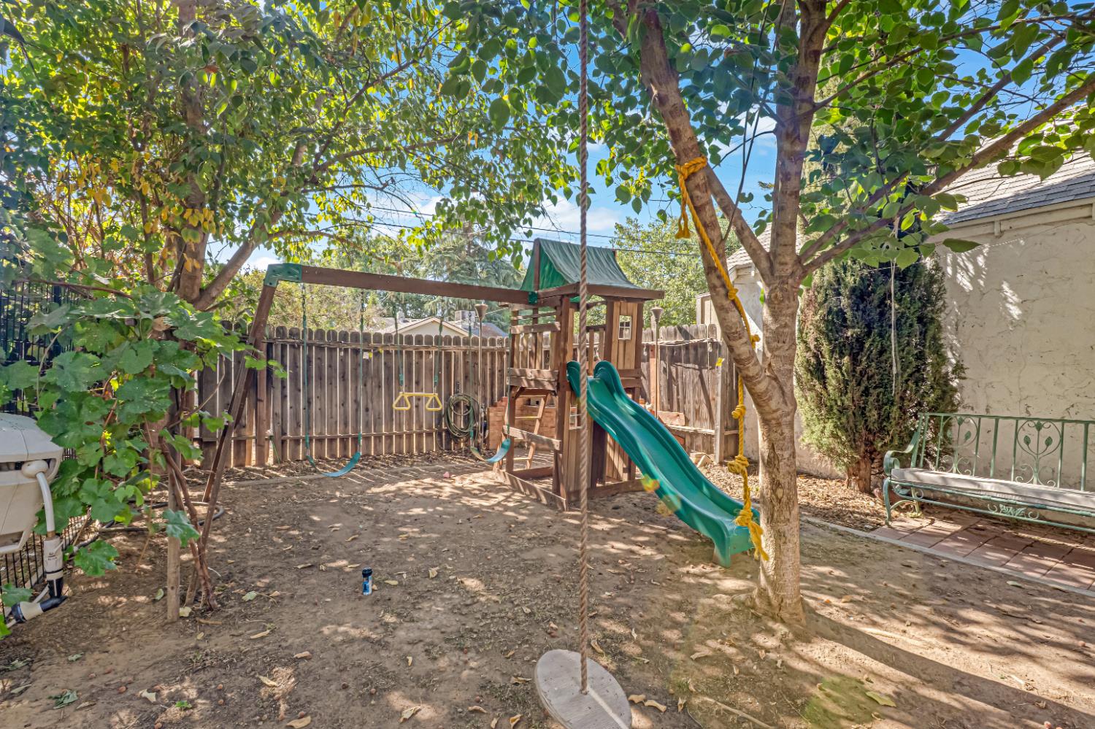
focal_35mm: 15
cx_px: 548
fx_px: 456
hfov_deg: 100.4
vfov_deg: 77.3
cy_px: 364
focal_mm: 10
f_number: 9
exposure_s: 1/125
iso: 400
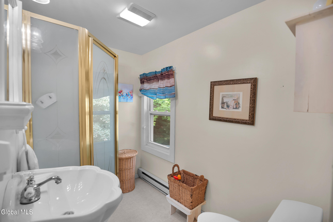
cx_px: 166
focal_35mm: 16
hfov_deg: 96.7
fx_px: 148
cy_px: 111
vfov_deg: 73.8
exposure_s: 1/20
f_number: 4
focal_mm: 16
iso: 250
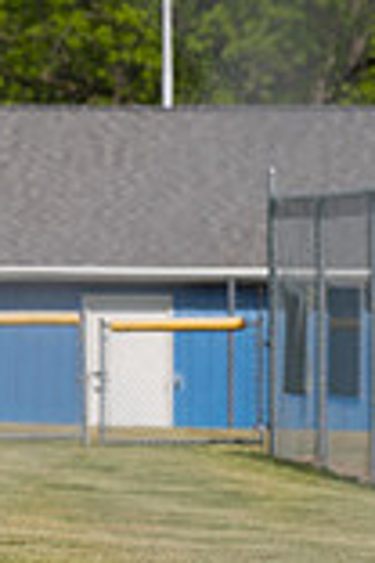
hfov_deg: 2.7
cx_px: -581
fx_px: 7843
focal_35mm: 502
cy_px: 323
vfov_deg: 4.1
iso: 200
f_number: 5.6
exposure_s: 1/1600
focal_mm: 135
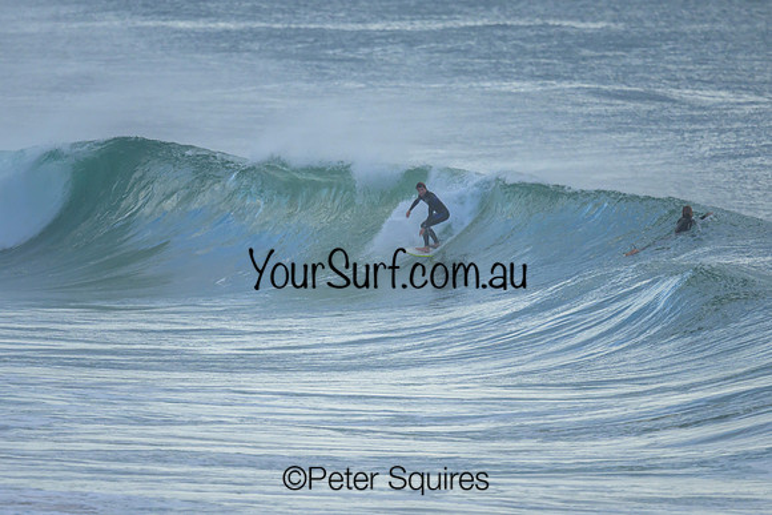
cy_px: 220
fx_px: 23564
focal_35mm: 1099
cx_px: 375
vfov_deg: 1.3
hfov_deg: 1.9
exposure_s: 1/2500
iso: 560
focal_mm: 800
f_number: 6.3
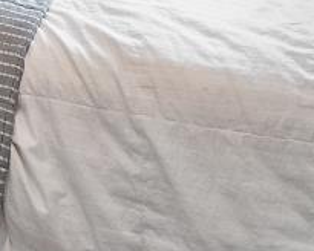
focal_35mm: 103
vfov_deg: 12.1
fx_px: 957
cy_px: -340
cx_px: -138
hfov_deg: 17.1
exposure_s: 1/5
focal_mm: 10
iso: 400
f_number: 5.6
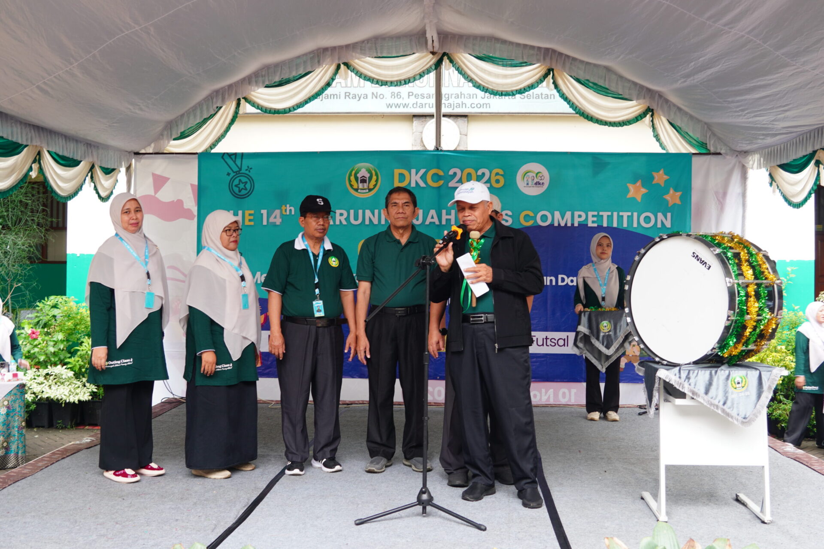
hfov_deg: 53.1
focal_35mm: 36
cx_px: 412
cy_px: 274
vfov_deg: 36.9
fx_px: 824
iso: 125
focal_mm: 24
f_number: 4
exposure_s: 1/40
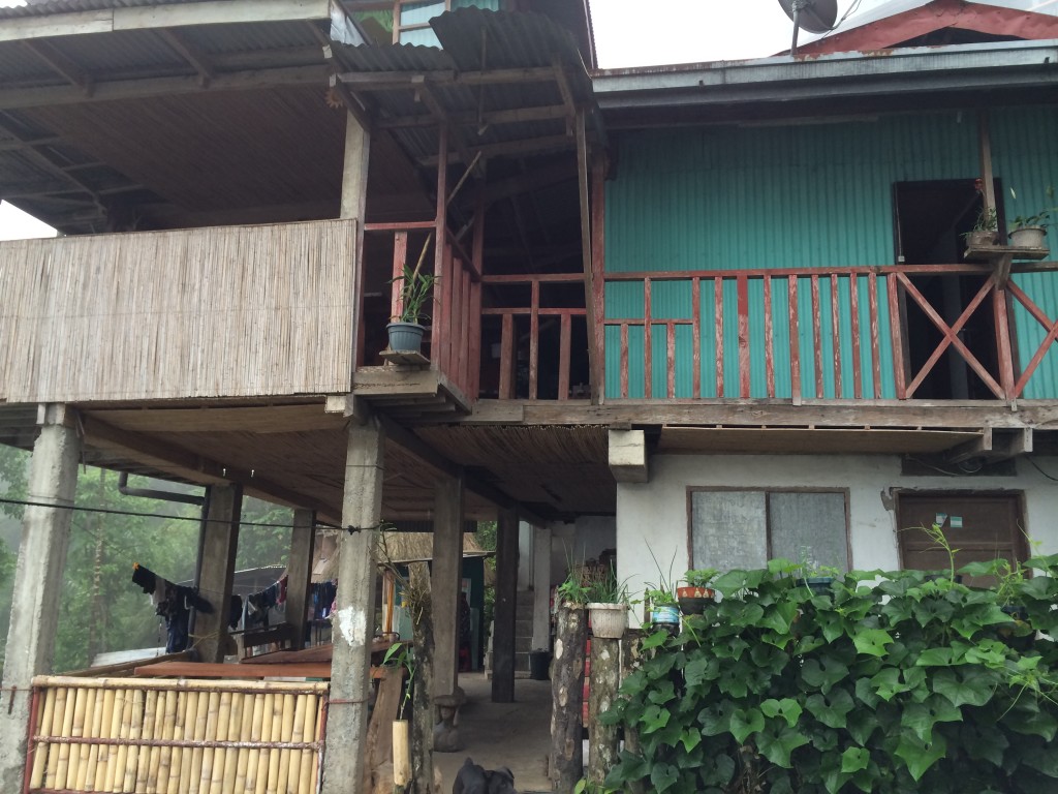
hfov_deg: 60.0
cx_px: 529
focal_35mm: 30
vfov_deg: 46.8
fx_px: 917
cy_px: 397
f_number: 2.2
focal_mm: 4.12
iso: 40
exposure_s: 1/40
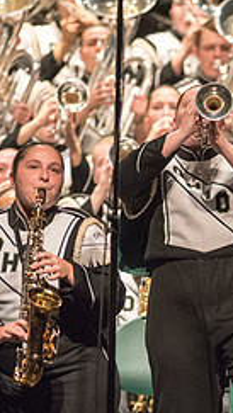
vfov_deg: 2.9
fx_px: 8223
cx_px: 384
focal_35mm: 750
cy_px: 322
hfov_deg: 1.6
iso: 4000
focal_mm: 300
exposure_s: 1/500
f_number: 2.8
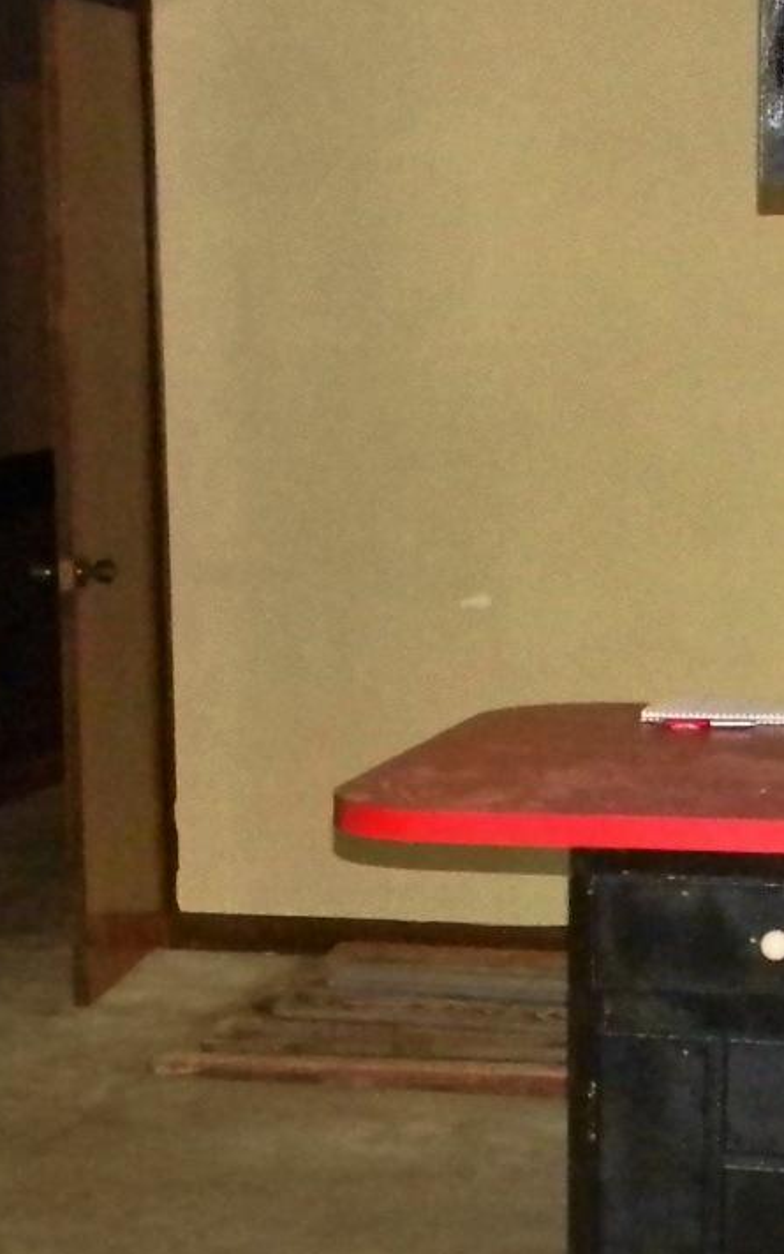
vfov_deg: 19.2
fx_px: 3692
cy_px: 918
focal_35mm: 108
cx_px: 210
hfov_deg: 12.1
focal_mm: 5
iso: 605
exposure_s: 1/26
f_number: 3.5
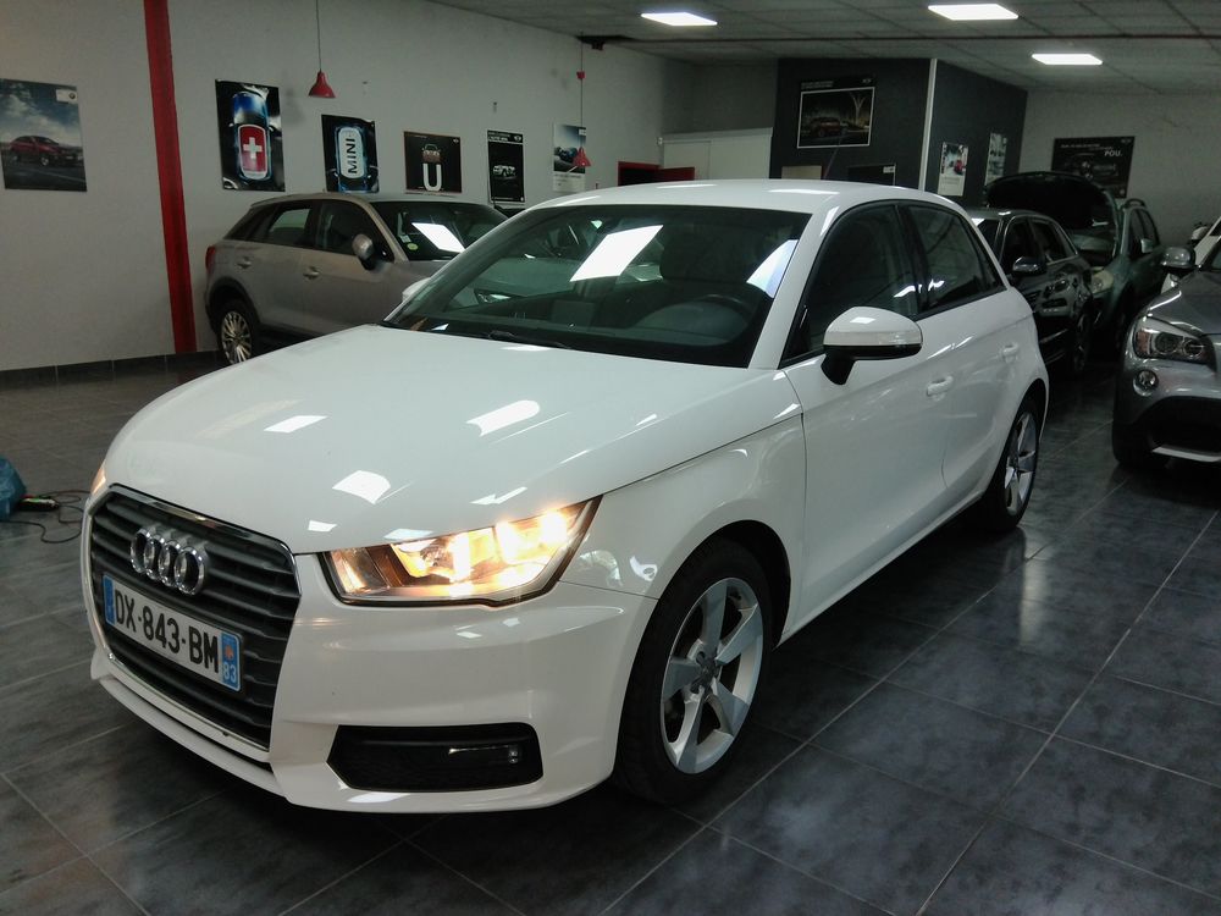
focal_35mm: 26
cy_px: 458
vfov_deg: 53.1
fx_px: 917
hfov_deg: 67.3
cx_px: 610
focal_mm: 3
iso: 290
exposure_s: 1/50
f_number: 2
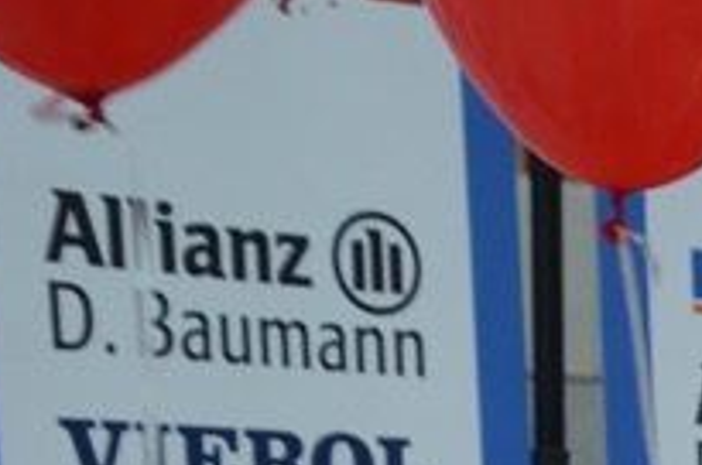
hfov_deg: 8.1
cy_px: 1169
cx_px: 2140
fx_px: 4188
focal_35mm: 215
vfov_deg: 6.1
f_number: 6.3
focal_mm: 23
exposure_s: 1/160
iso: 200
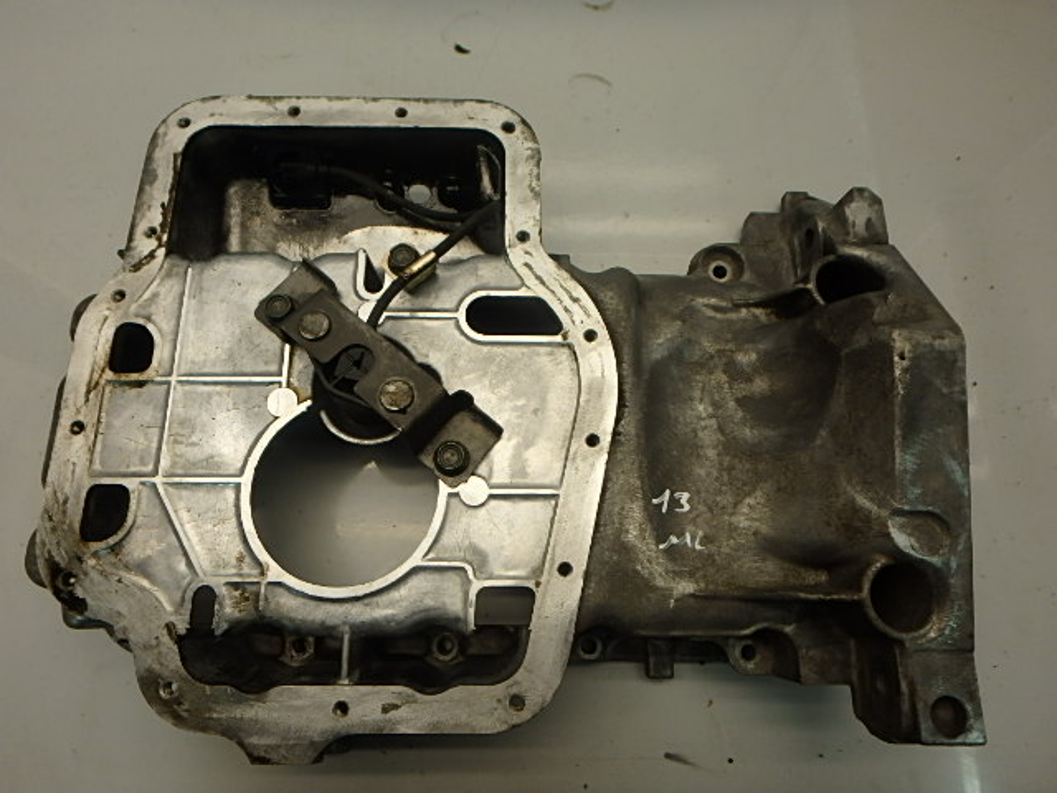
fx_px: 641
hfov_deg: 79.0
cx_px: 528
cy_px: 396
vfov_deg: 63.4
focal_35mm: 21
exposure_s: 1/80
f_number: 3.5
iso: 125
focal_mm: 3.7
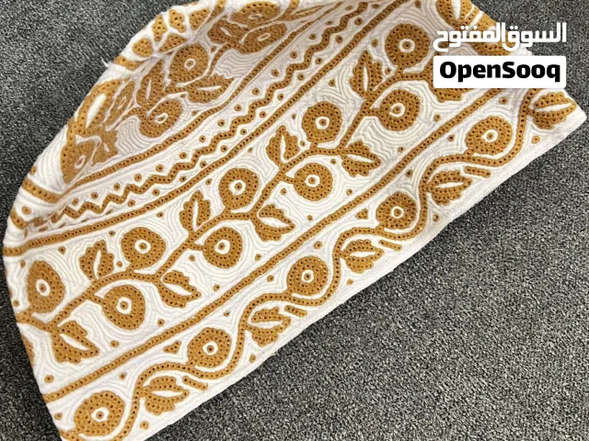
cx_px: 294
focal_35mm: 26
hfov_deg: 67.3
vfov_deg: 53.1
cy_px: 220
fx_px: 442
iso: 125
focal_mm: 5.7
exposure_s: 1/50
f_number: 1.5
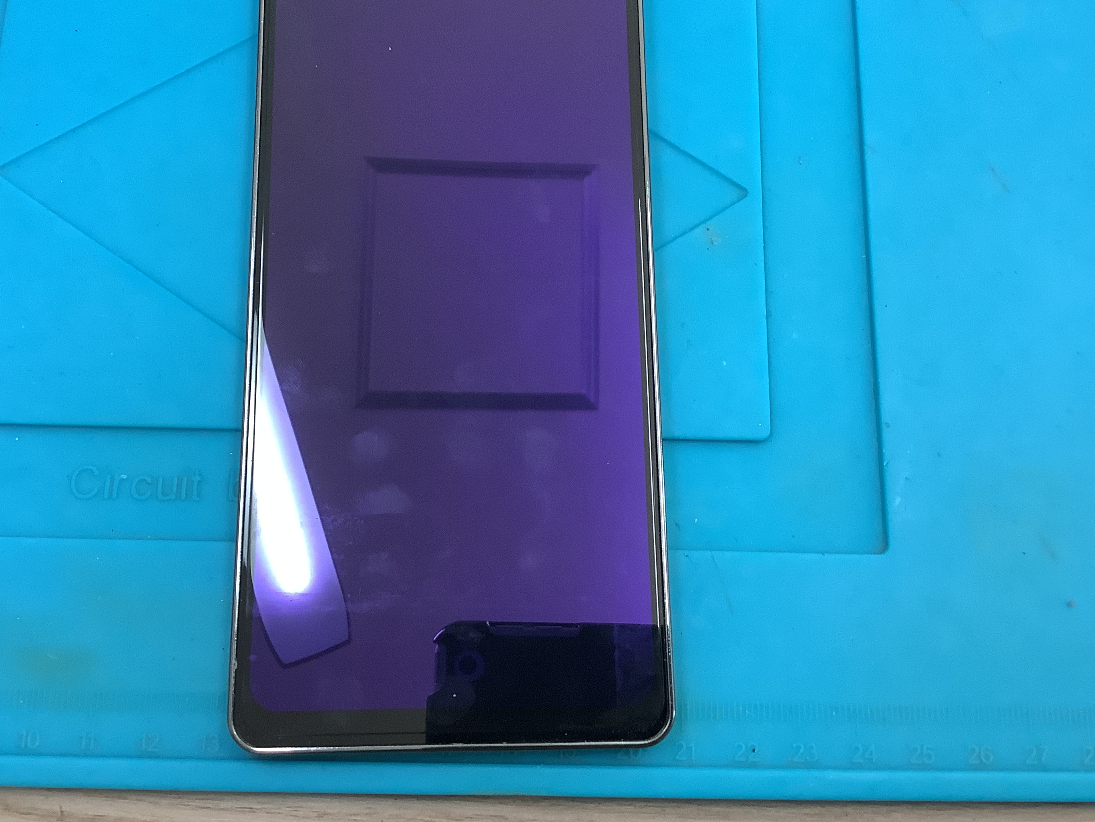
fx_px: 1170
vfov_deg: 38.6
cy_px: 349
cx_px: 515
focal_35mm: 37
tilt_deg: -75.1
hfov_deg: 50.1
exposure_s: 1/60
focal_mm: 3.3
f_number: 2.4
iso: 160
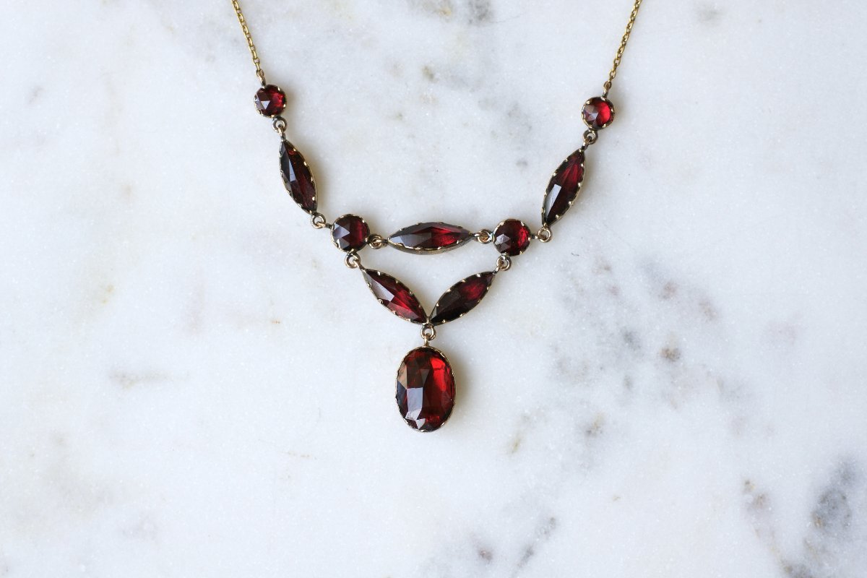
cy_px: 289
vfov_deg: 13.0
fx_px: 2529
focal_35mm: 105
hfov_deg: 19.5
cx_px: 434
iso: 200
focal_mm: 70
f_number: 4
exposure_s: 1/160
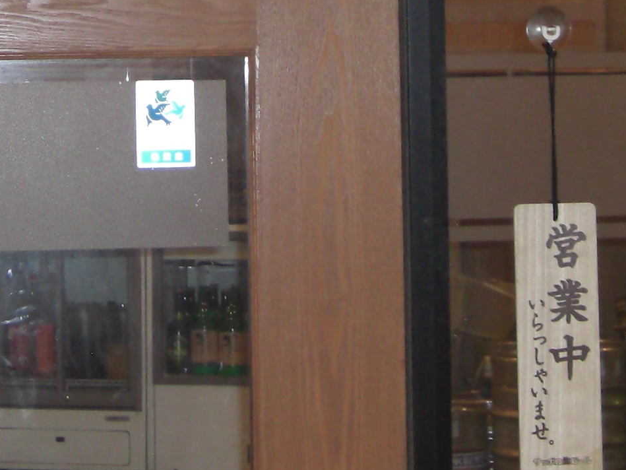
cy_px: -123
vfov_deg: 10.0
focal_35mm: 146
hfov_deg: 13.5
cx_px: 218
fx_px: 2641
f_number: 2.8
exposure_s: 1/30
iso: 200
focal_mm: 7.9
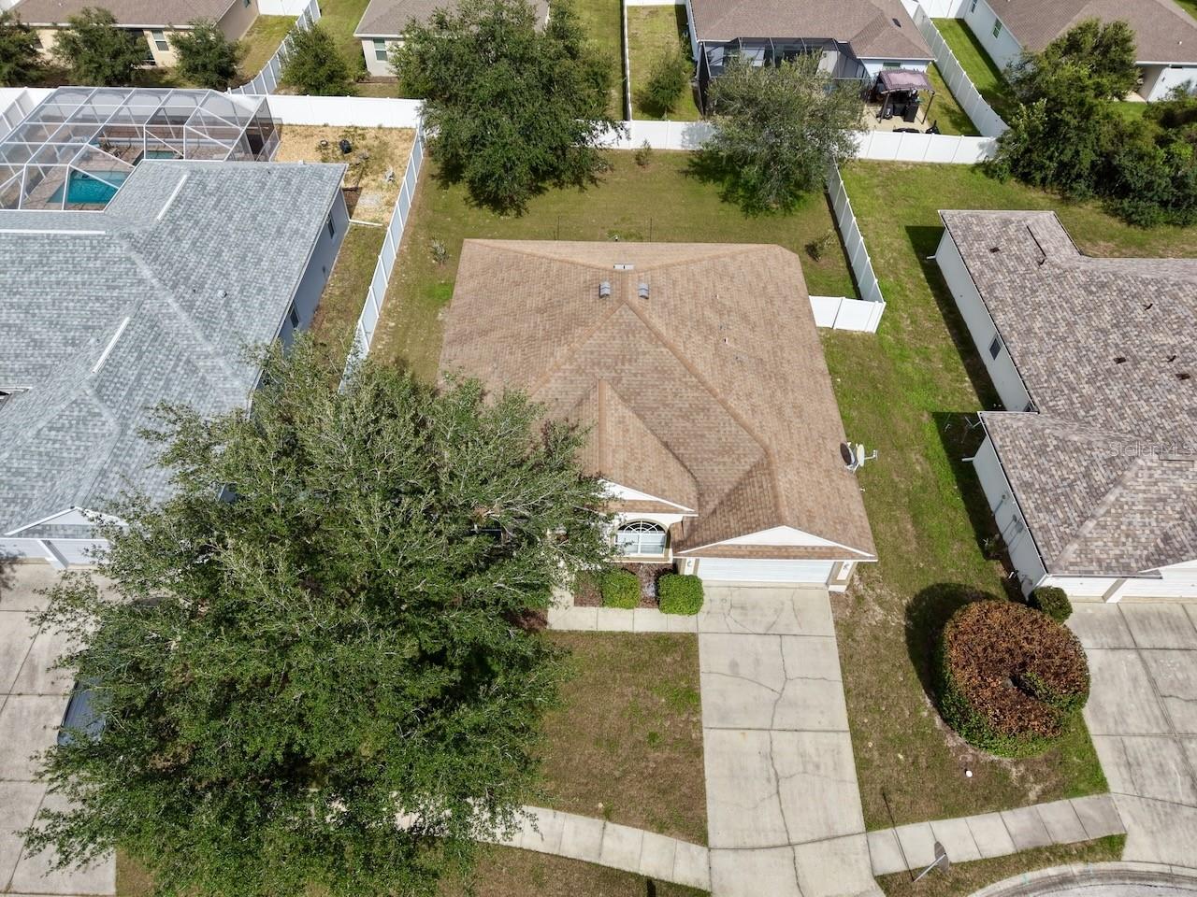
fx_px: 830
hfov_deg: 71.6
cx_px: 598
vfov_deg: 56.8
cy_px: 448
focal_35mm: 24
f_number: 1.8
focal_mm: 8.67
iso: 200
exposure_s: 1/6400
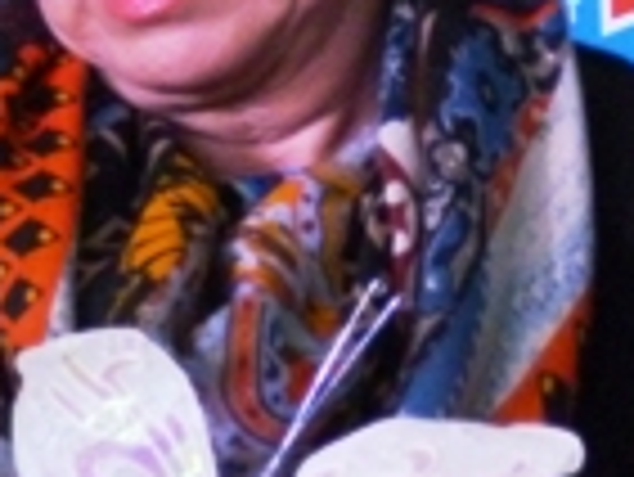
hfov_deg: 3.1
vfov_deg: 2.3
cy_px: -238
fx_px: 11805
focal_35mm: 644
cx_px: 773
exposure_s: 1/60
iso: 800
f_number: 5.8
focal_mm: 25.3
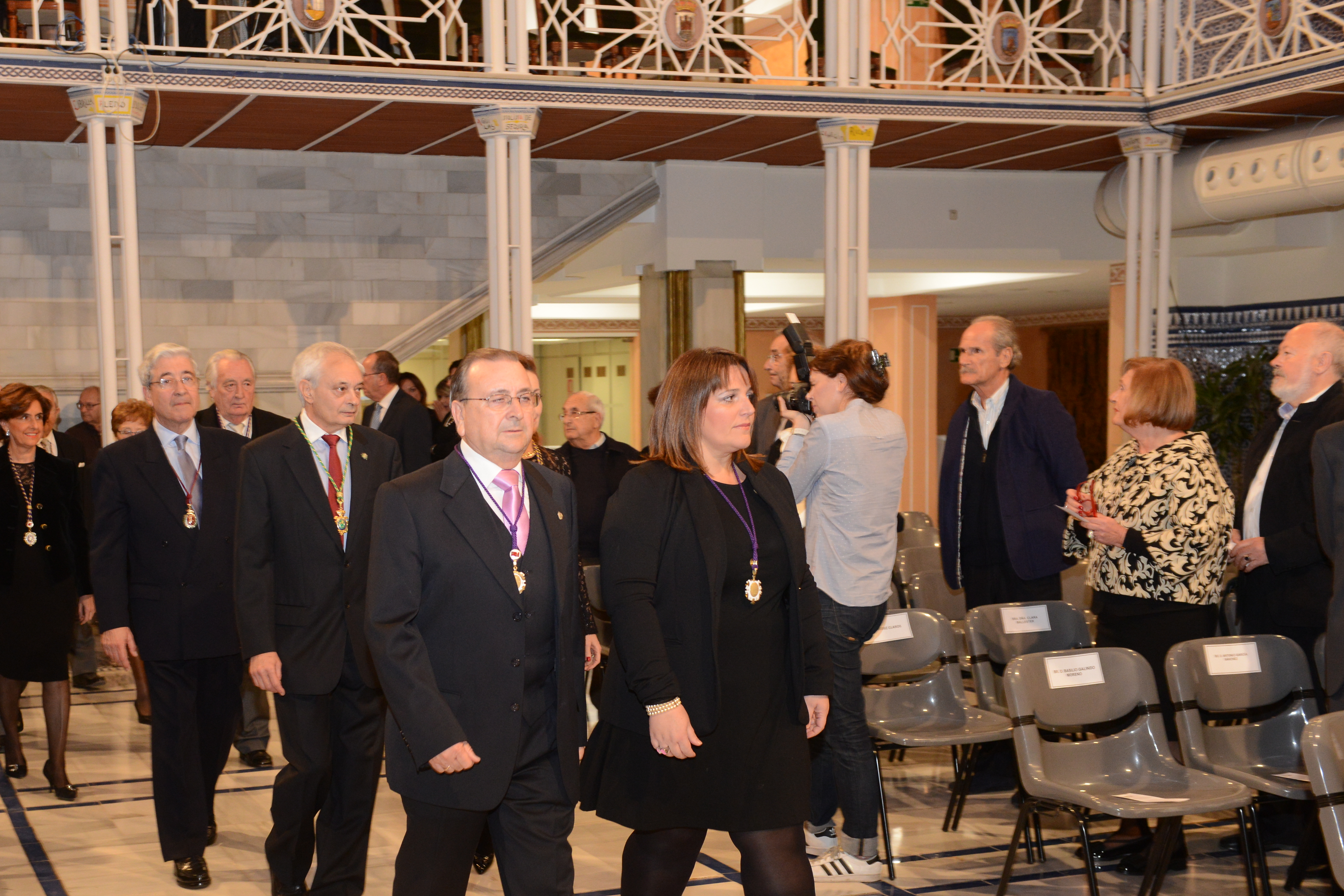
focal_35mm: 50
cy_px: 582
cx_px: 518
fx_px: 1867
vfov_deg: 26.9
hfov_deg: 39.4
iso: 1600
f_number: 4
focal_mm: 38
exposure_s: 1/80
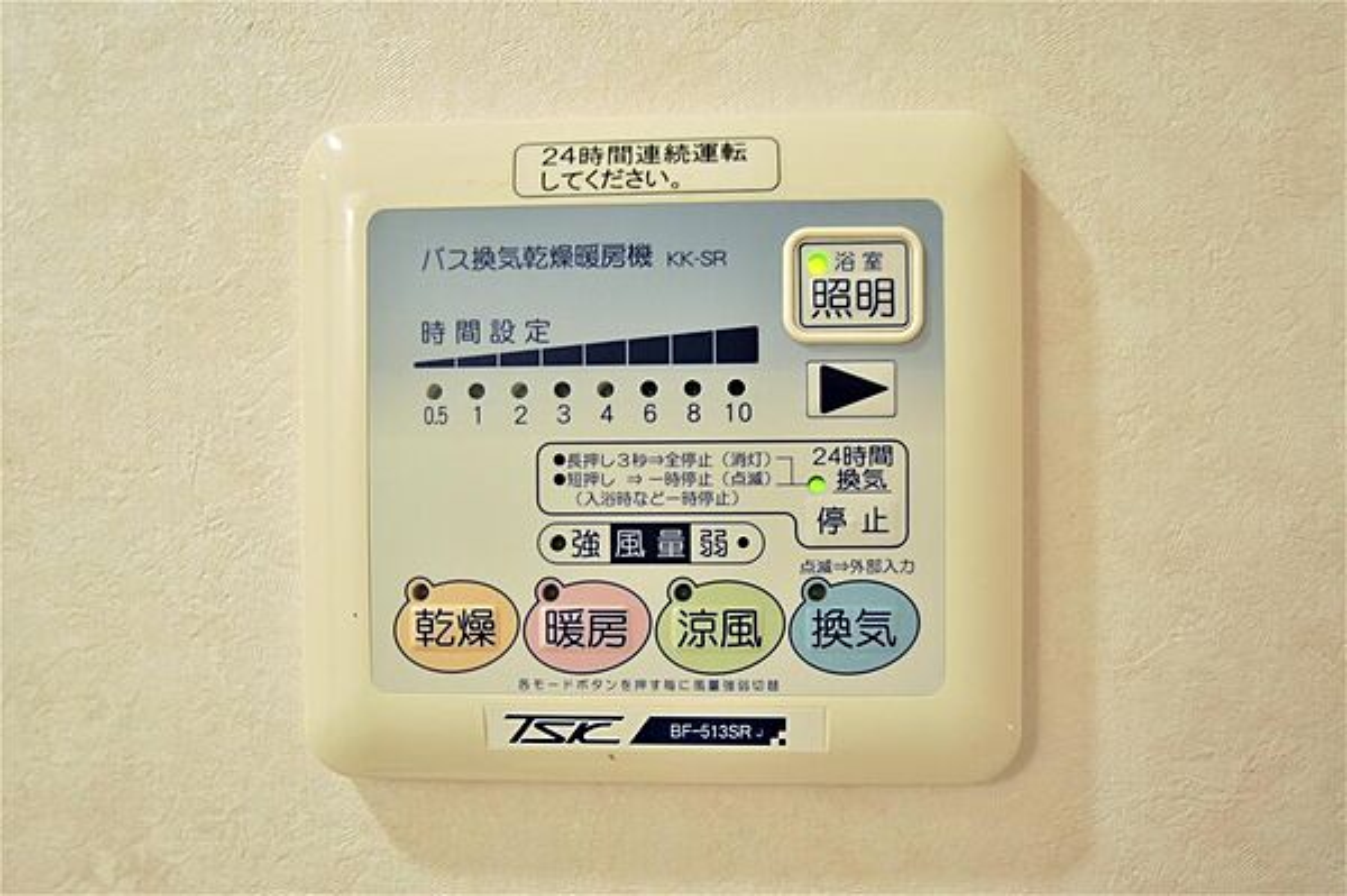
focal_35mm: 27
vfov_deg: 47.9
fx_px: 1009
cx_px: 674
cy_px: 448
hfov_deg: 67.4
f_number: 4.5
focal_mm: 18
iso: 160
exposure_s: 1/30
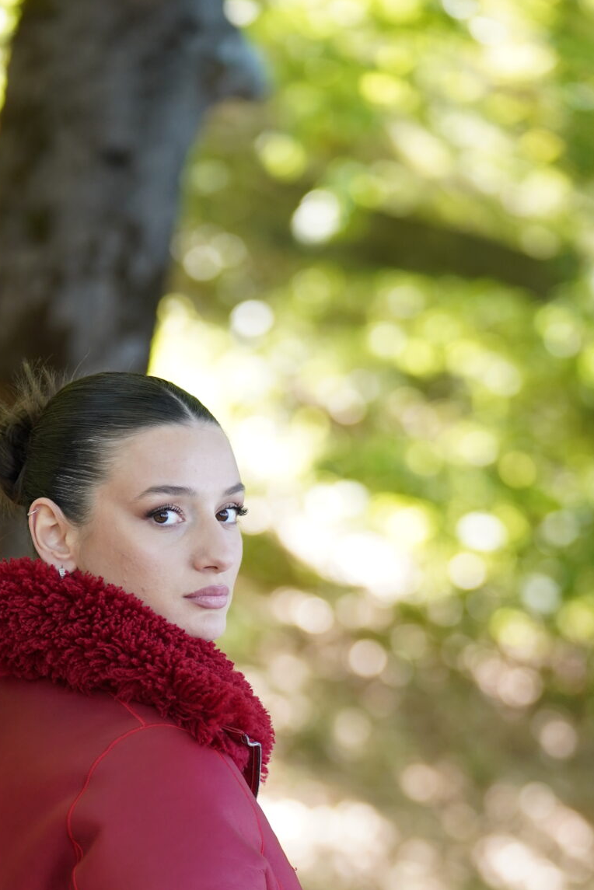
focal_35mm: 228
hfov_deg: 6.0
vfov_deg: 9.0
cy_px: 925
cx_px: 156
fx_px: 5639
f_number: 2.8
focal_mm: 102
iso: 500
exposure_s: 1/320
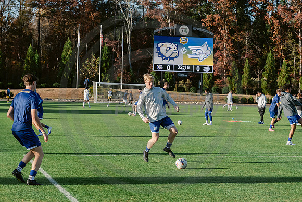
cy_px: 101
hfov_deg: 19.5
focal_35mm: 105
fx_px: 881
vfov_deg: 13.0
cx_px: 151
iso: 1250
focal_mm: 105
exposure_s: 1/2000
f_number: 9
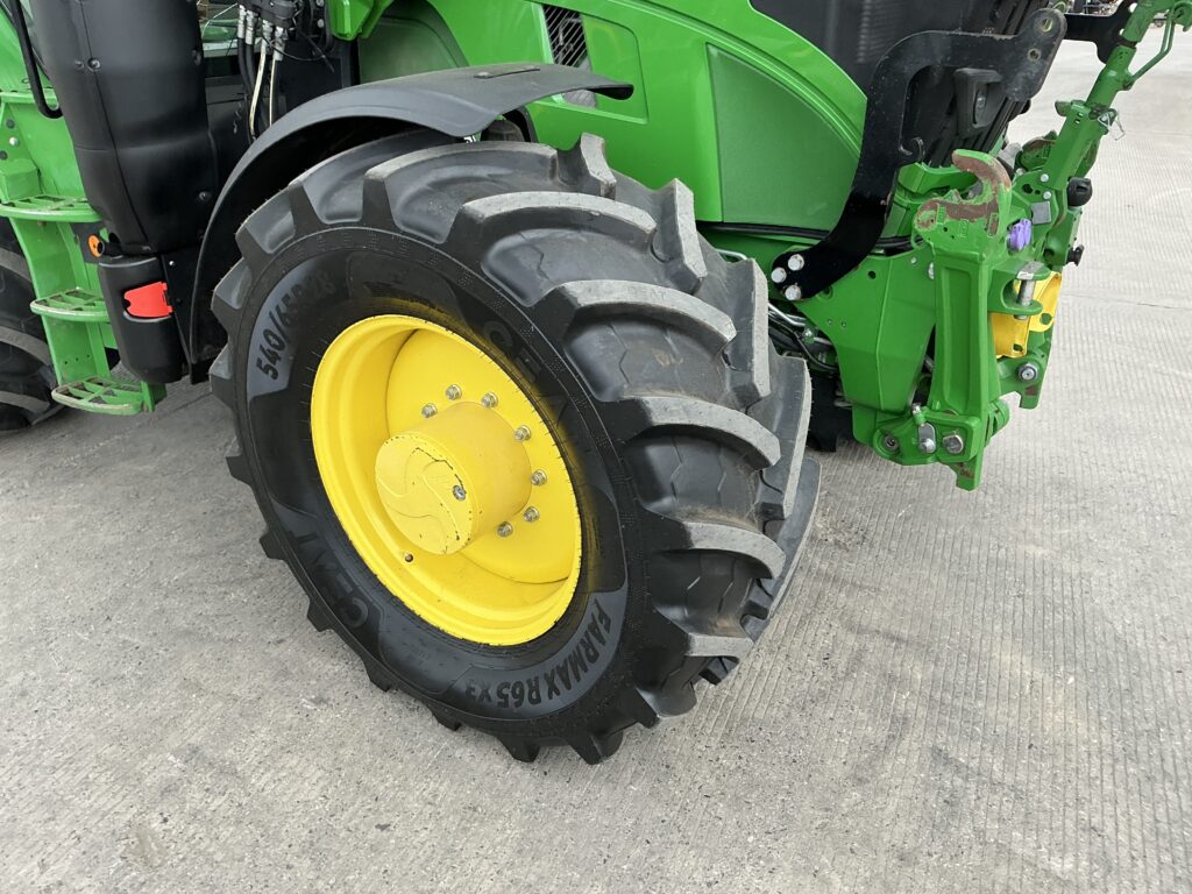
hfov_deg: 63.4
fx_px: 964
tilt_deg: -23.1
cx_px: 596
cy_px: 447
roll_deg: -0.2
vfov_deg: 49.7
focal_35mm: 28
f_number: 1.8
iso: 25
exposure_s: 1/378
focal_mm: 3
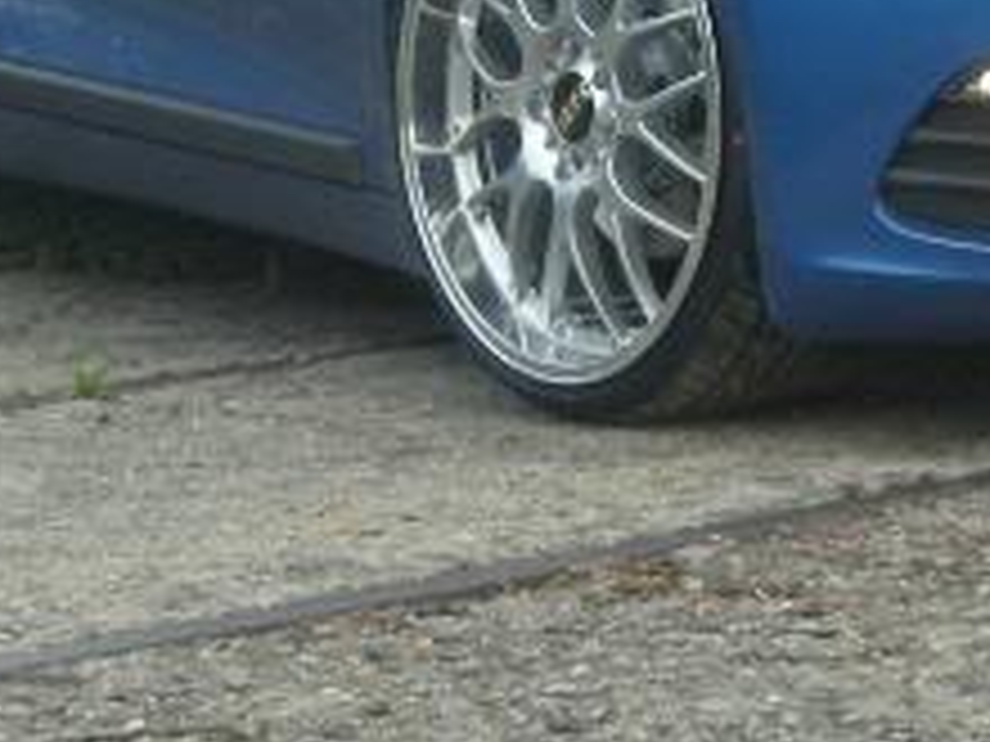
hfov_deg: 11.1
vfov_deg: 8.3
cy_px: 162
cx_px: 792
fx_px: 5091
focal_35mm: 178
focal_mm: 7.9
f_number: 3.2
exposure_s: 1/83.1
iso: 50
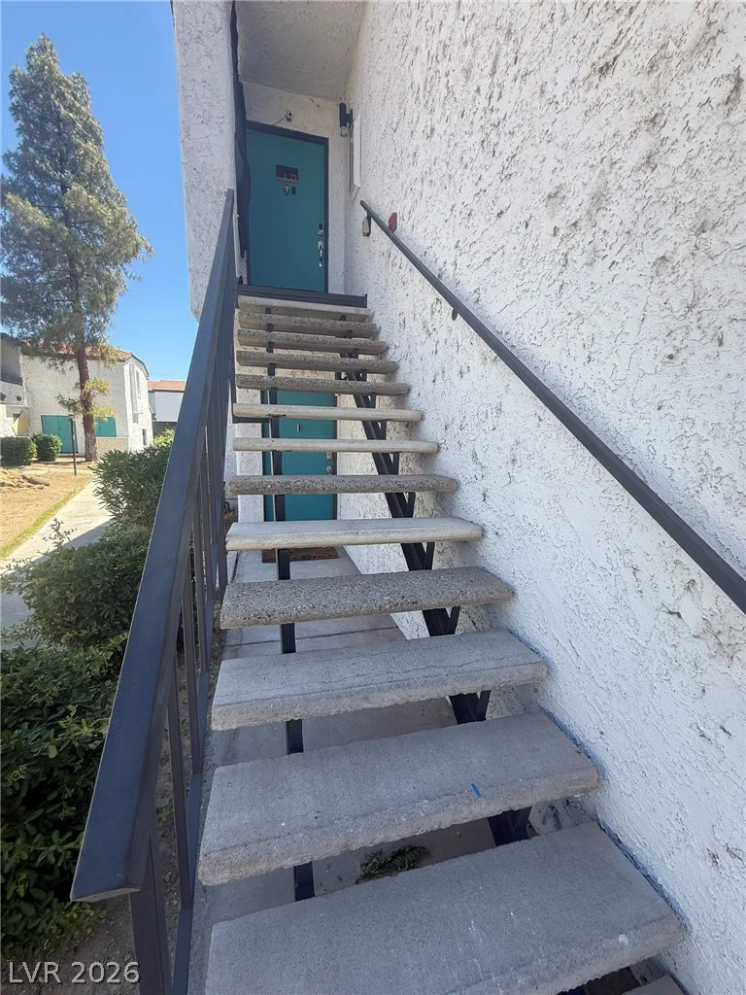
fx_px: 402
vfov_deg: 102.1
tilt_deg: -8.4
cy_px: 498
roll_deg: -1.2
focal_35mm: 14
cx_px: 373
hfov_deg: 85.7
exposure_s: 1/419
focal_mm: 2.22
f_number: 2.2
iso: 50
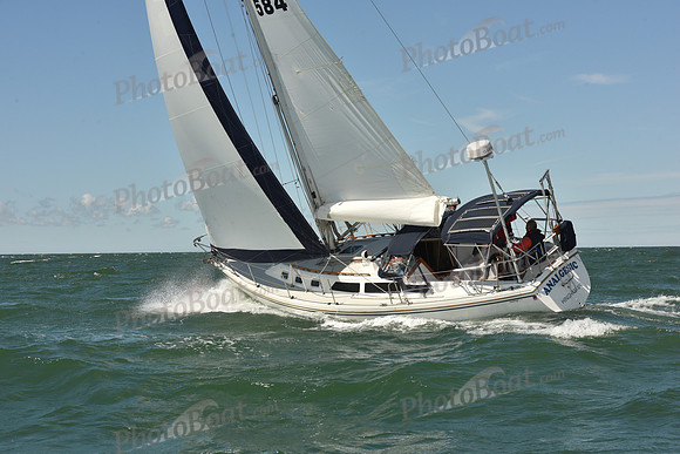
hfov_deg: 28.8
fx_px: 1322
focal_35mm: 70
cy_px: 227
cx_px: 340
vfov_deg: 19.5
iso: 320
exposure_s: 1/800
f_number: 11
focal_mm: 70
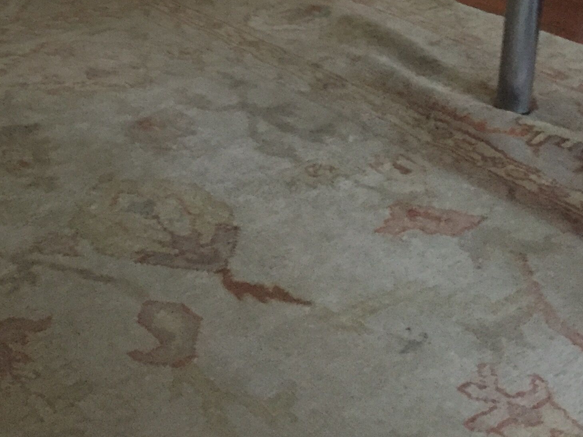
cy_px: 12
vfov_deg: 21.9
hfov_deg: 29.5
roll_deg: -1.3
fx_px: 1095
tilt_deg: -19.0
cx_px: 166
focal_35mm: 65
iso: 320
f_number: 2.2
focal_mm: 4.15
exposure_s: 1/17
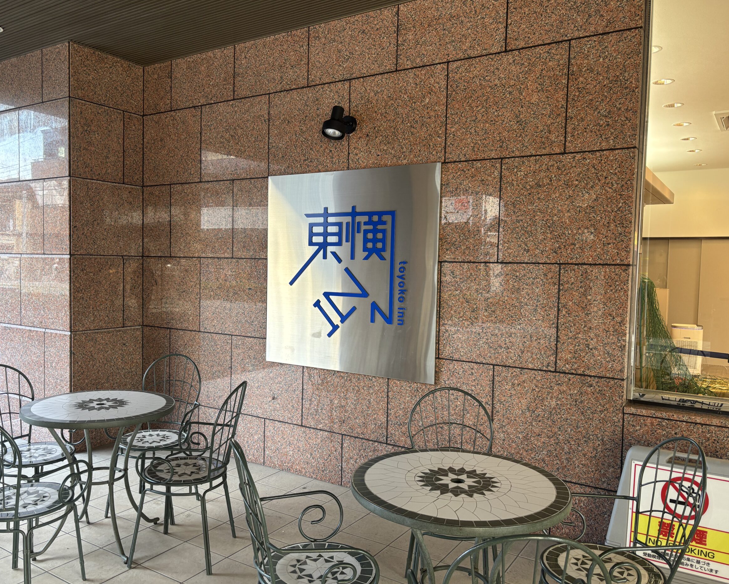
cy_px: 297
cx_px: 336
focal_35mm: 28
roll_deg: -1.1
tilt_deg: -3.0
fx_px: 604
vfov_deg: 51.5
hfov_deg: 62.1
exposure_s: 1/120
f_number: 1.6
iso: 125
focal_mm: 5.96
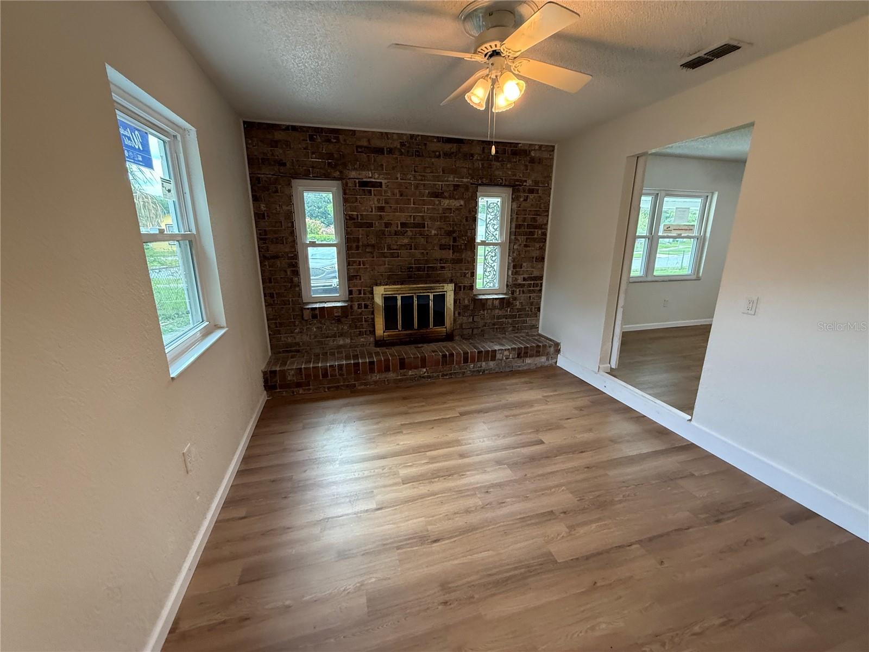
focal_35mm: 14
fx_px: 351
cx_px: 434
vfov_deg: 85.7
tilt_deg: -12.0
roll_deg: -0.1
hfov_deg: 102.1
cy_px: 326
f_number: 2.2
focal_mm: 2.22
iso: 320
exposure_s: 1/120
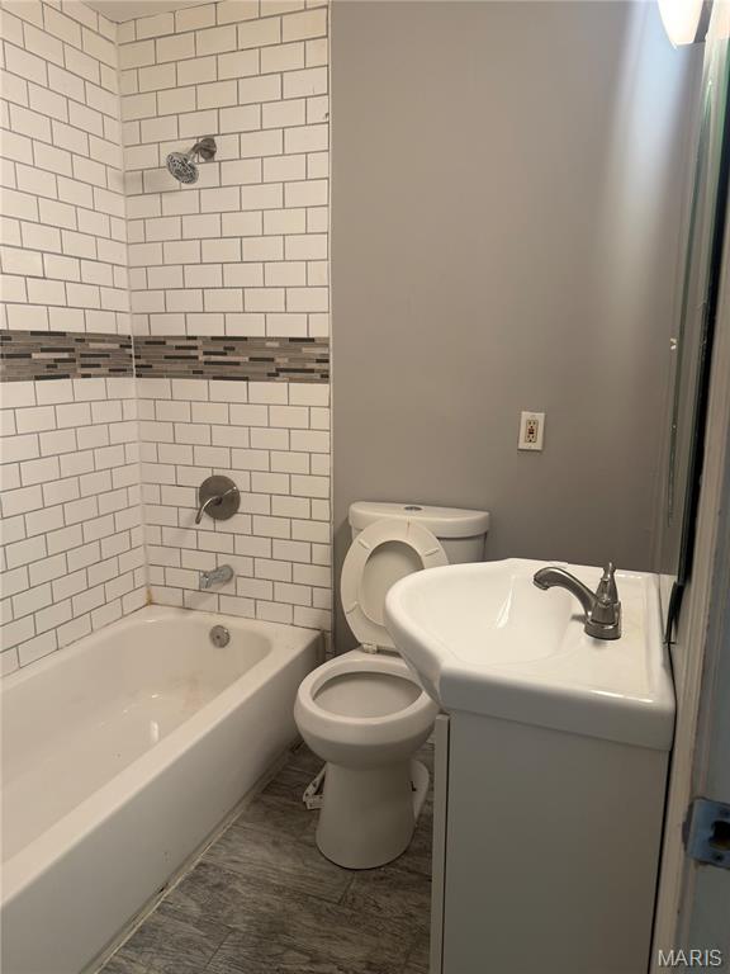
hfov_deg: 56.8
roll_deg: +0.1
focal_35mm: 24
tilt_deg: -10.6
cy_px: 487
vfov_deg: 71.6
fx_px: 675
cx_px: 365
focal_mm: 6.76
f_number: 1.78
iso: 125
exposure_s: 1/60
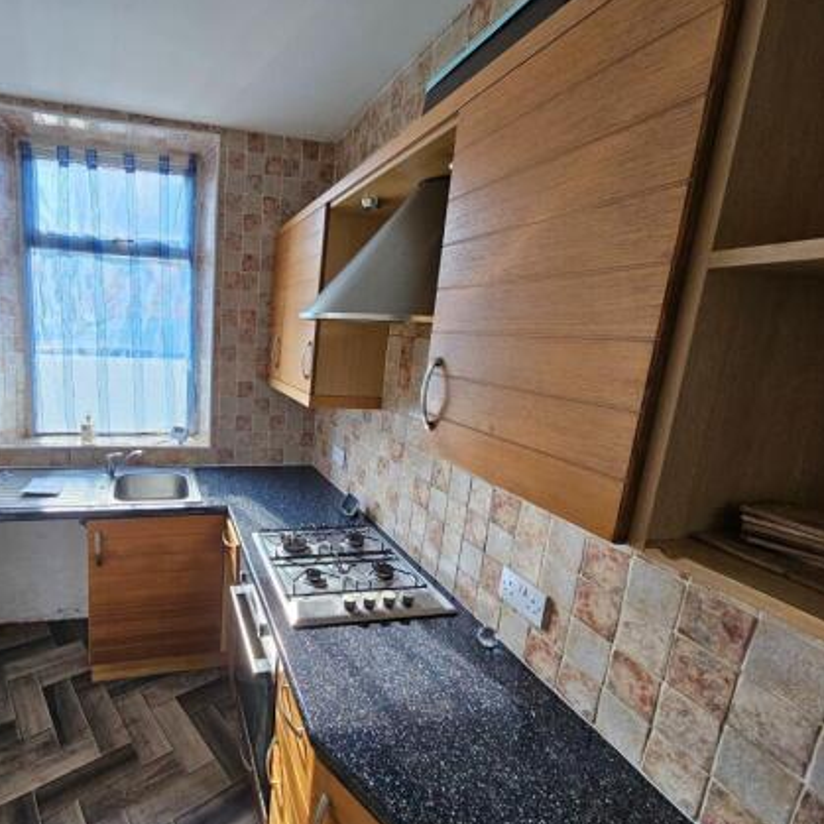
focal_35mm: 16
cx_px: 259
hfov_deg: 83.7
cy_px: 418
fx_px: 431
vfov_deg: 87.4
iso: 80
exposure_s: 1/50
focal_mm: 2.2
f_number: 2.2
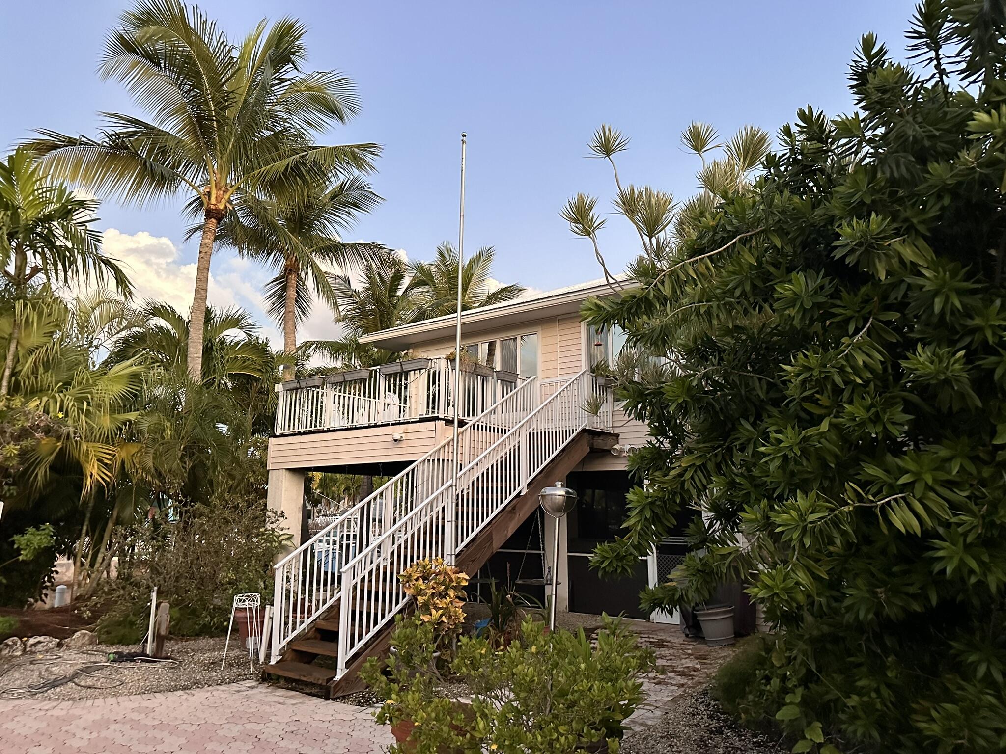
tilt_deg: +11.8
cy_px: 377
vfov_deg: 56.8
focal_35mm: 24
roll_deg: -0.7
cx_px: 503
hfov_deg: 71.6
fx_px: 697
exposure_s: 1/60
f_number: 1.78
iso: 1000
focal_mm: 6.86
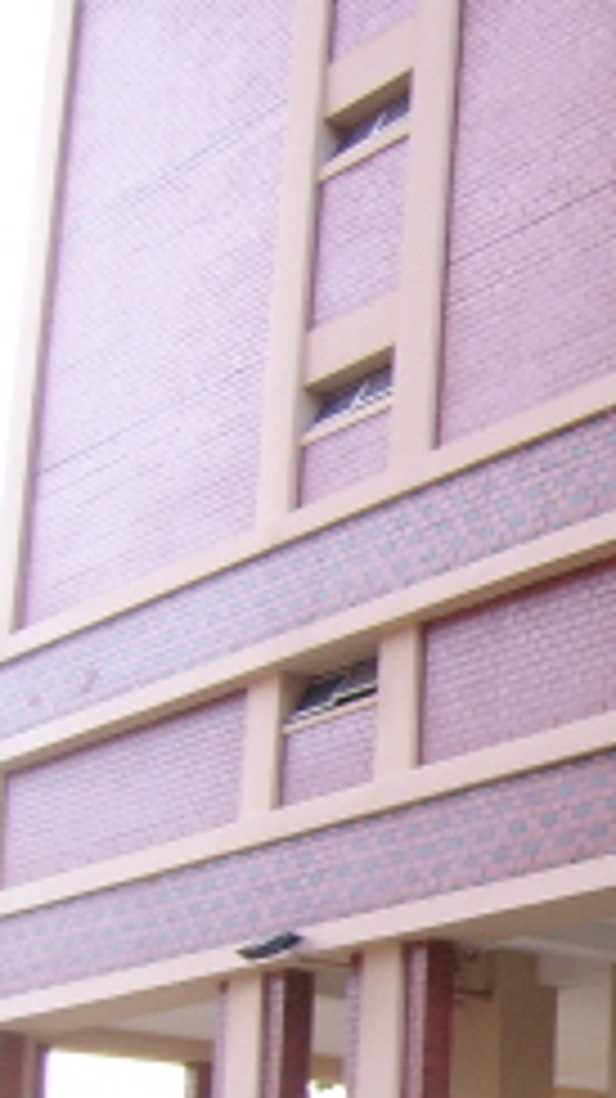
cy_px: 864
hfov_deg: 13.2
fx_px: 2501
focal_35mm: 86
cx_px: 944
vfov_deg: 24.4
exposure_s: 1/42
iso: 100
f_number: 2.8
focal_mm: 5.95
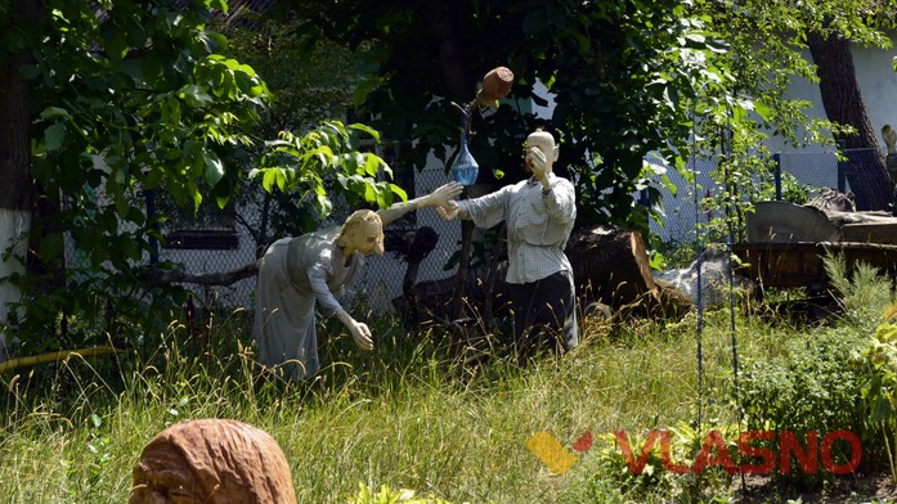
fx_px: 2058
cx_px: 448
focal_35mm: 87
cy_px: 280
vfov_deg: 14.0
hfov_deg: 24.6
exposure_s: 1/250
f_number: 8
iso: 200
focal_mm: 55
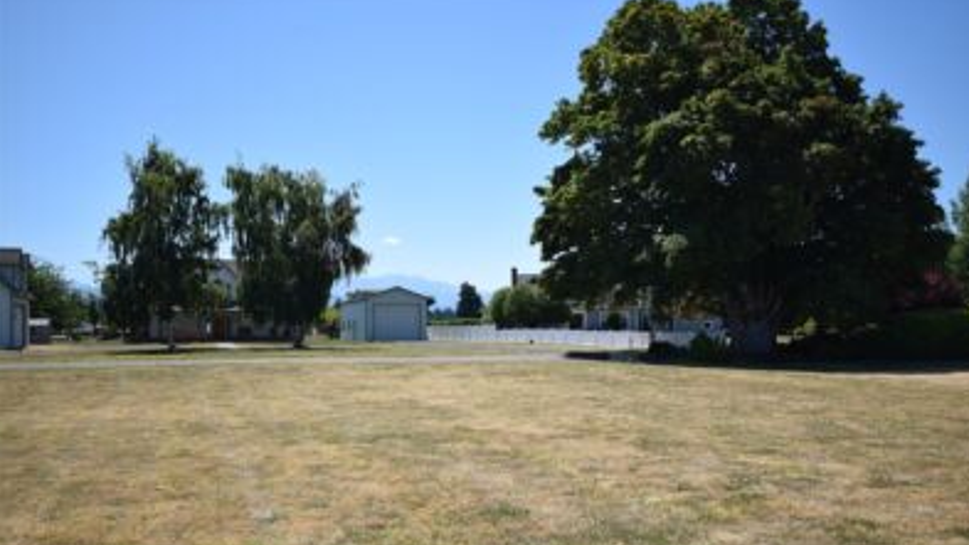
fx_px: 822
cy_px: 314
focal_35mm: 32
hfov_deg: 61.0
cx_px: 491
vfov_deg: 36.6
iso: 100
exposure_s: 1/400
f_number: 5.6
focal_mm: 20
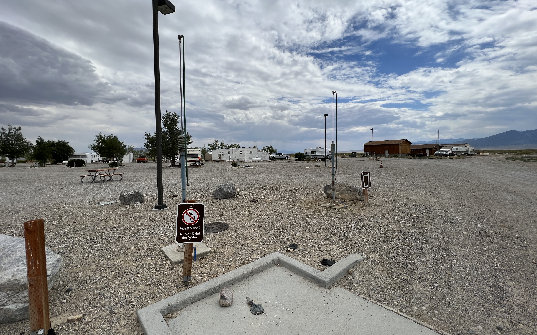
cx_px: 267
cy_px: 163
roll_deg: +1.2
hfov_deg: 105.3
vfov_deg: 78.6
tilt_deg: -2.0
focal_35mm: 14
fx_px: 205
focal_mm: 1.57
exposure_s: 1/4386
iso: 32
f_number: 1.8
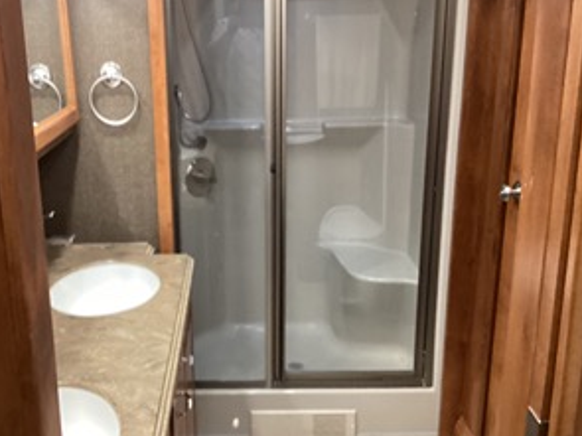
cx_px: 225
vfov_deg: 34.3
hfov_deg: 44.5
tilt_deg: -17.6
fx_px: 706
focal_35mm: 42
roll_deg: +0.9
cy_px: 227
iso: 400
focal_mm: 3.3
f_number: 2.4
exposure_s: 1/40
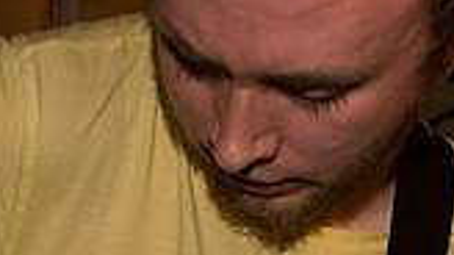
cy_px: 457
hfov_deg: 19.2
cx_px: 338
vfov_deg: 10.3
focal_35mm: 111
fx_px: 1335
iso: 800
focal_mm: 20
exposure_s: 1/15
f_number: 3.2
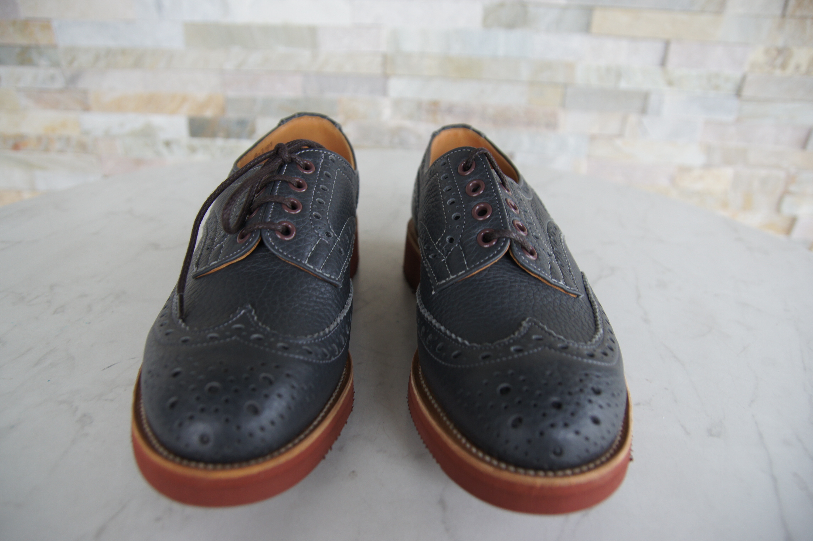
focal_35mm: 26
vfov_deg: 50.4
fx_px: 576
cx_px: 406
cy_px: 270
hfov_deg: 70.5
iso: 200
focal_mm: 17
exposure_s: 1/40
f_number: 3.2
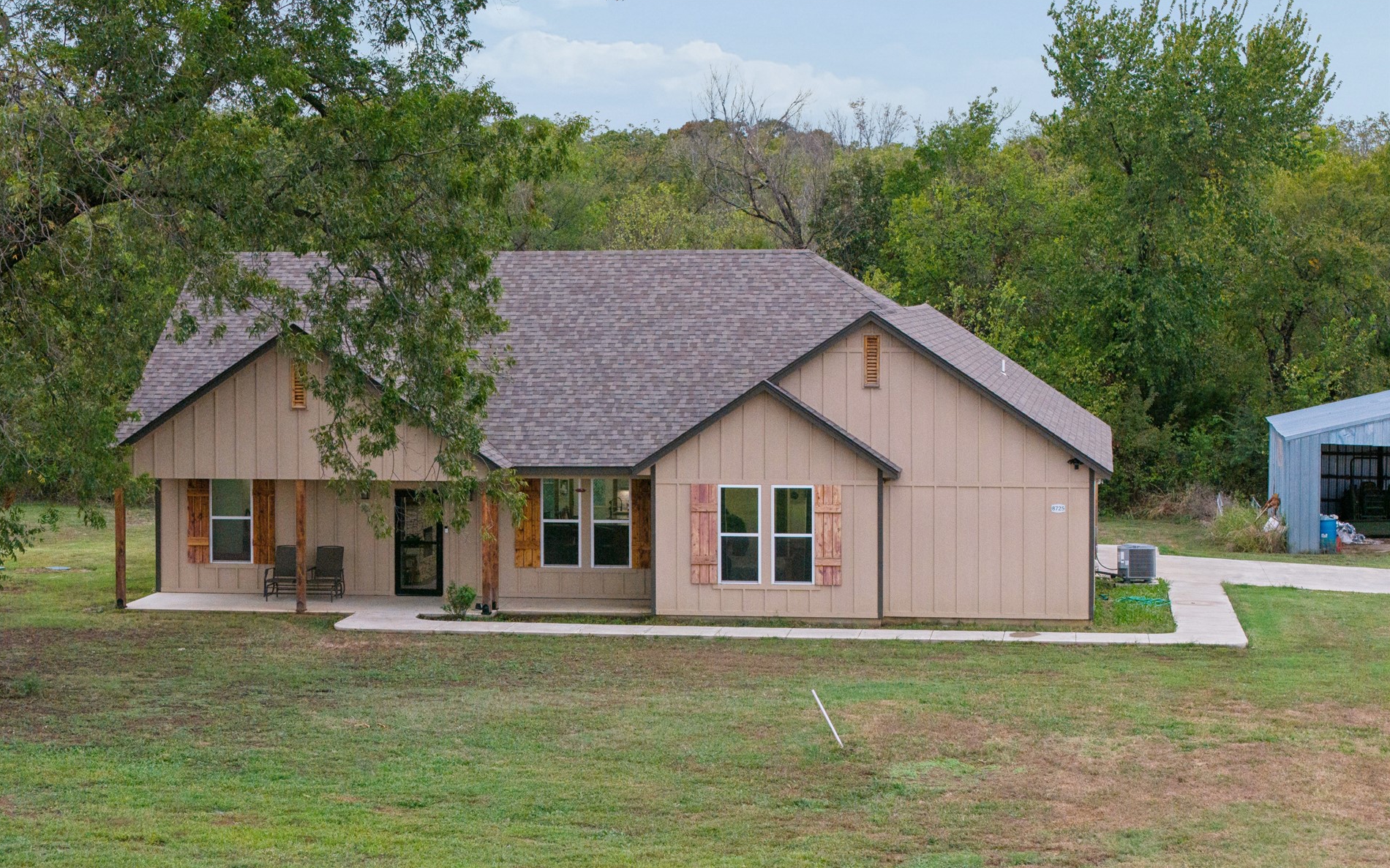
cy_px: 517
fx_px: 2841
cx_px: 688
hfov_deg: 27.5
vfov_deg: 17.4
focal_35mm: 75
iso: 860
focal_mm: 19.4
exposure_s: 1/13
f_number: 2.8
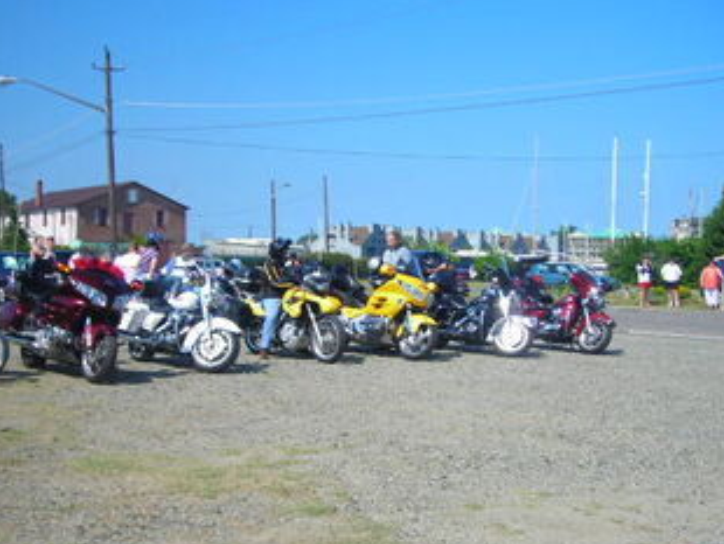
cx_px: 334
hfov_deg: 38.9
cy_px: 313
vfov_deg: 29.7
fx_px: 1026
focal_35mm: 49
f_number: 6.4
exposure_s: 1/152
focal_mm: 6.3
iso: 50
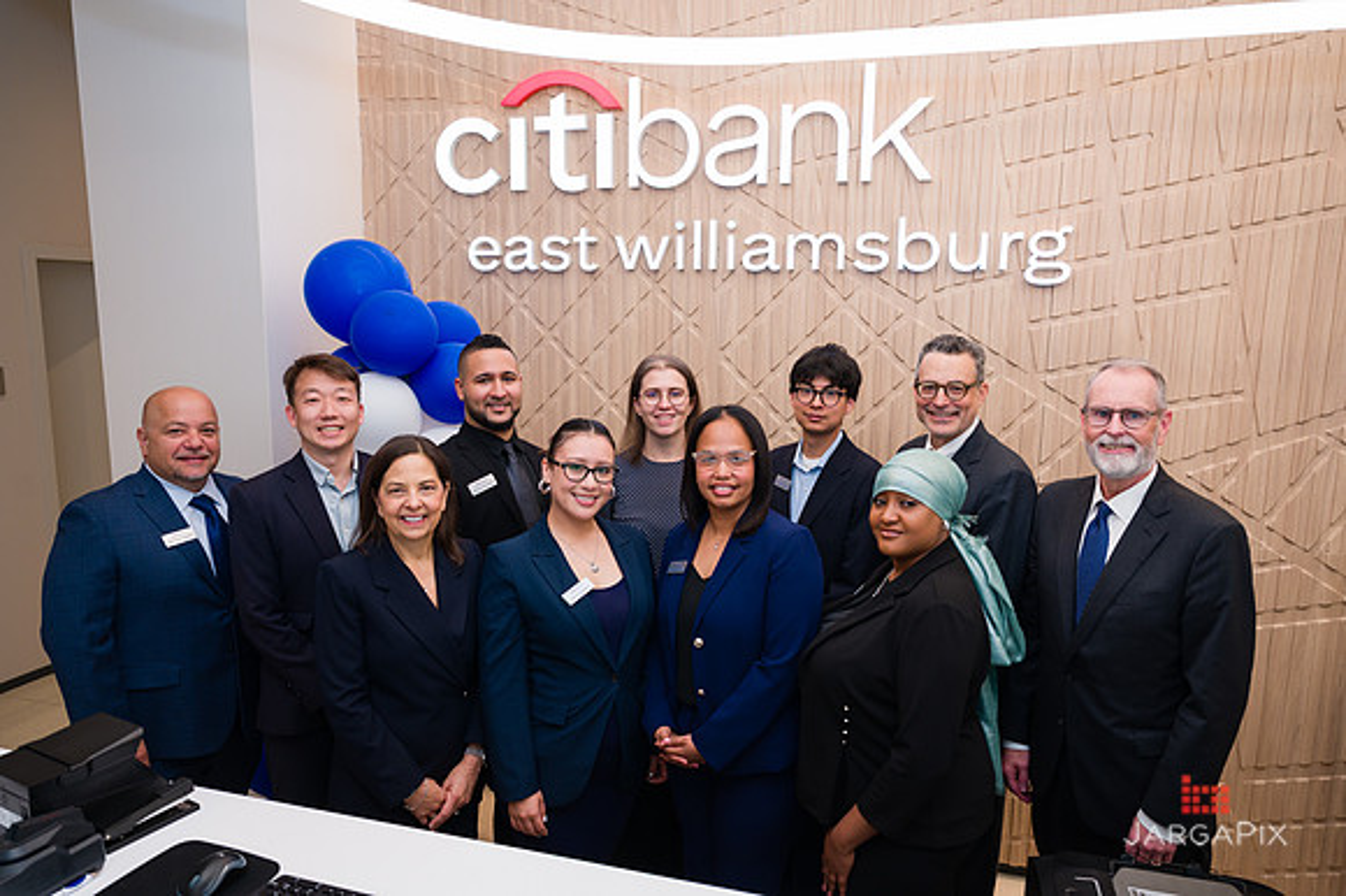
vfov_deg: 53.1
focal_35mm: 24
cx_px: 673
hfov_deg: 73.7
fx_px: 897
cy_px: 448
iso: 400
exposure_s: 1/200
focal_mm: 24
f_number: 4
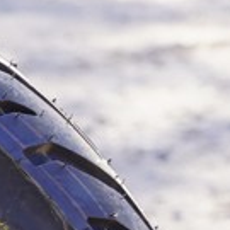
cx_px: -302
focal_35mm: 295
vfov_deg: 5.7
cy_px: 588
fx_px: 2218
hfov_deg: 5.7
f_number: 5
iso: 100
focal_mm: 29
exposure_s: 1/80
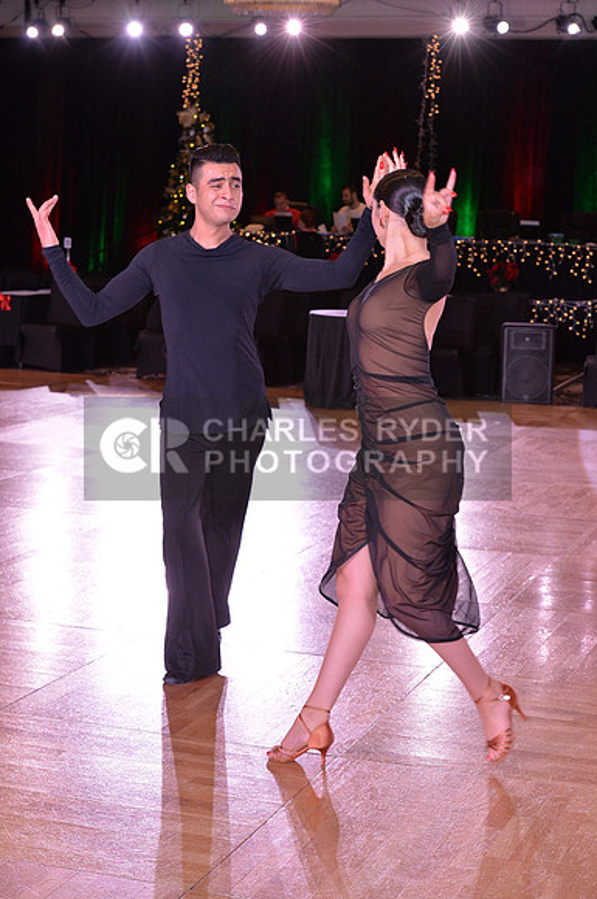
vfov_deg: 28.9
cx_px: 298
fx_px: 1746
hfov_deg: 19.4
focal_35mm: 70
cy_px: 450
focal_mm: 70
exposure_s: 1/250
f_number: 6.3
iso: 2000
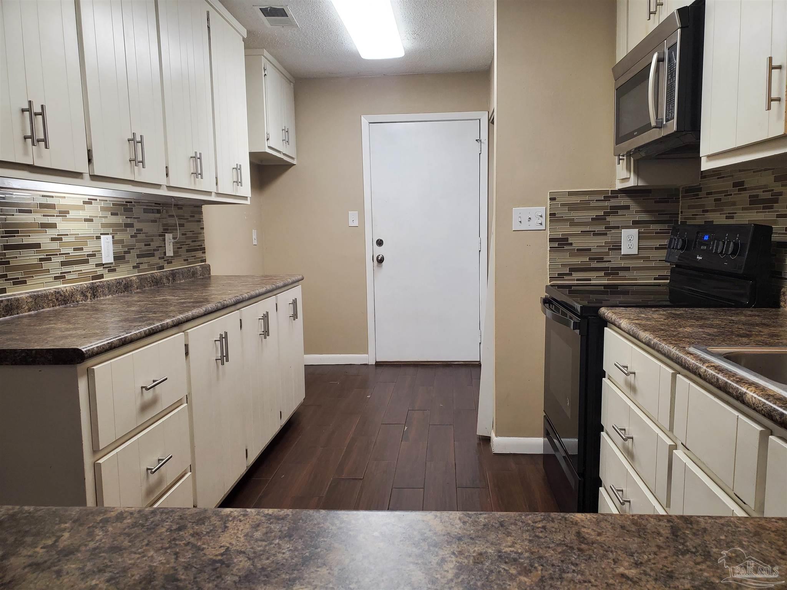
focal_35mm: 26
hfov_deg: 67.3
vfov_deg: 53.1
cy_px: 295
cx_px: 394
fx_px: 591
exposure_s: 1/59
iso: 200
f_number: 2.4
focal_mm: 4.3
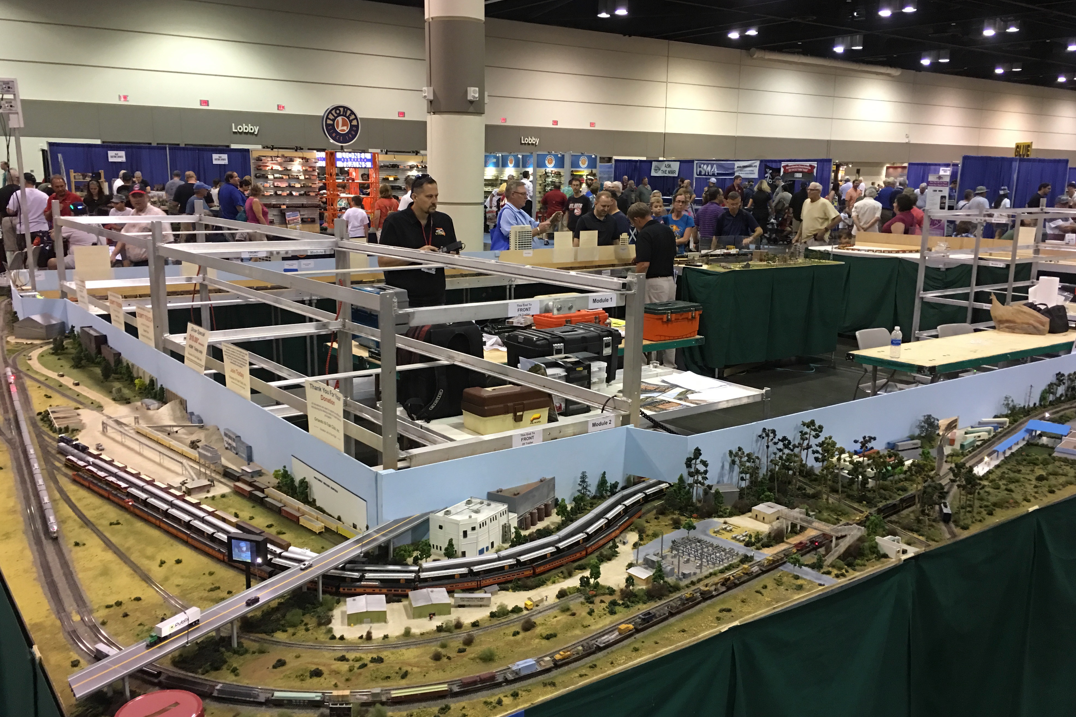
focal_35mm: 31
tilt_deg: -10.1
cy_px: 383
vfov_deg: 42.3
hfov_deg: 60.3
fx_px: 926
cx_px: 543
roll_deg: -1.9
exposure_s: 1/15
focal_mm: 4.15
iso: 80
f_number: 2.2
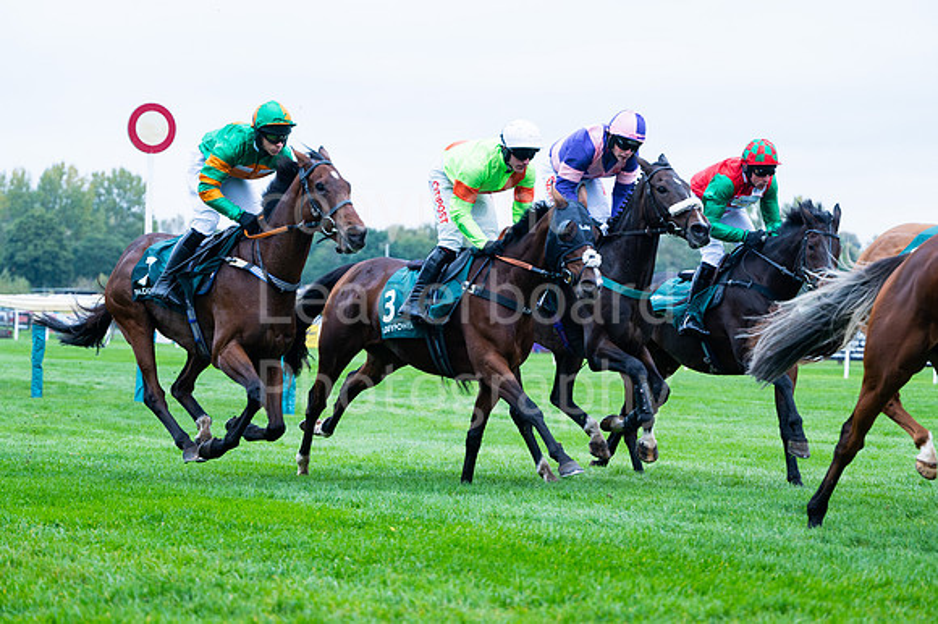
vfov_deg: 12.4
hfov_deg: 18.6
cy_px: 312
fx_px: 2864
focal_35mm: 110
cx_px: 469
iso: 500
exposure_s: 1/1000
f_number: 4
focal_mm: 110
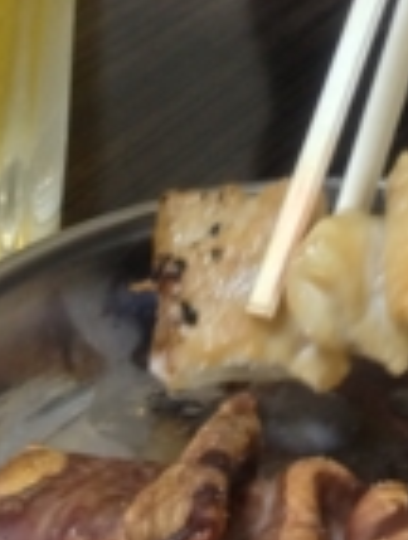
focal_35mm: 110
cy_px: 0
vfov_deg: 17.4
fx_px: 1721
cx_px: 238
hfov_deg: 13.5
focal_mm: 4.28
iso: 250
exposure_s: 1/20
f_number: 2.4
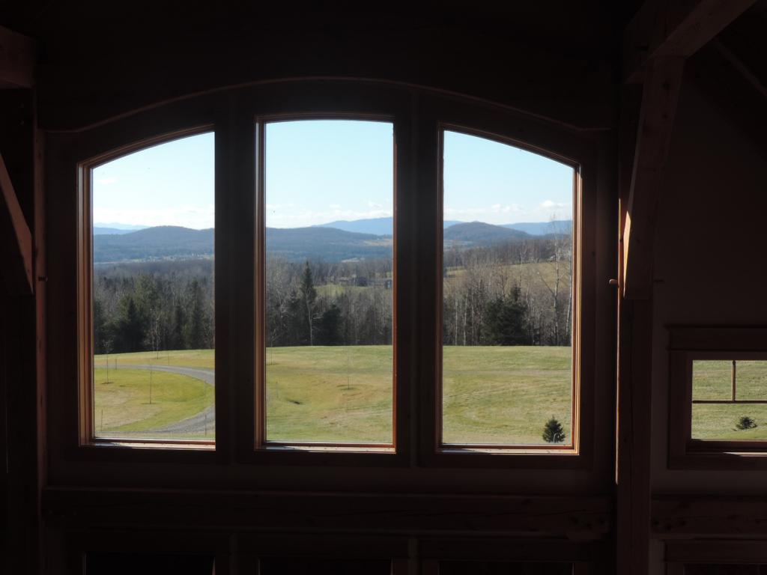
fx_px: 1219
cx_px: 384
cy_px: 288
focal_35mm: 55
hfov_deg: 34.9
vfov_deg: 26.6
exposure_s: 1/400
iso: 80
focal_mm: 9.8
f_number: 3.7
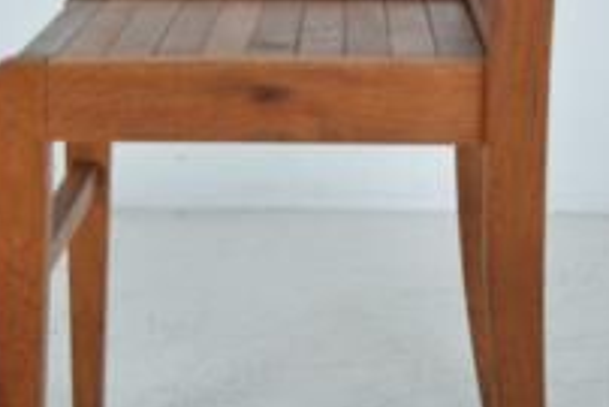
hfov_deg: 19.1
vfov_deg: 12.8
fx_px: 1811
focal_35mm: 107
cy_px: 118
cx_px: 350
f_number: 10
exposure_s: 1/200
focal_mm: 24
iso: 500
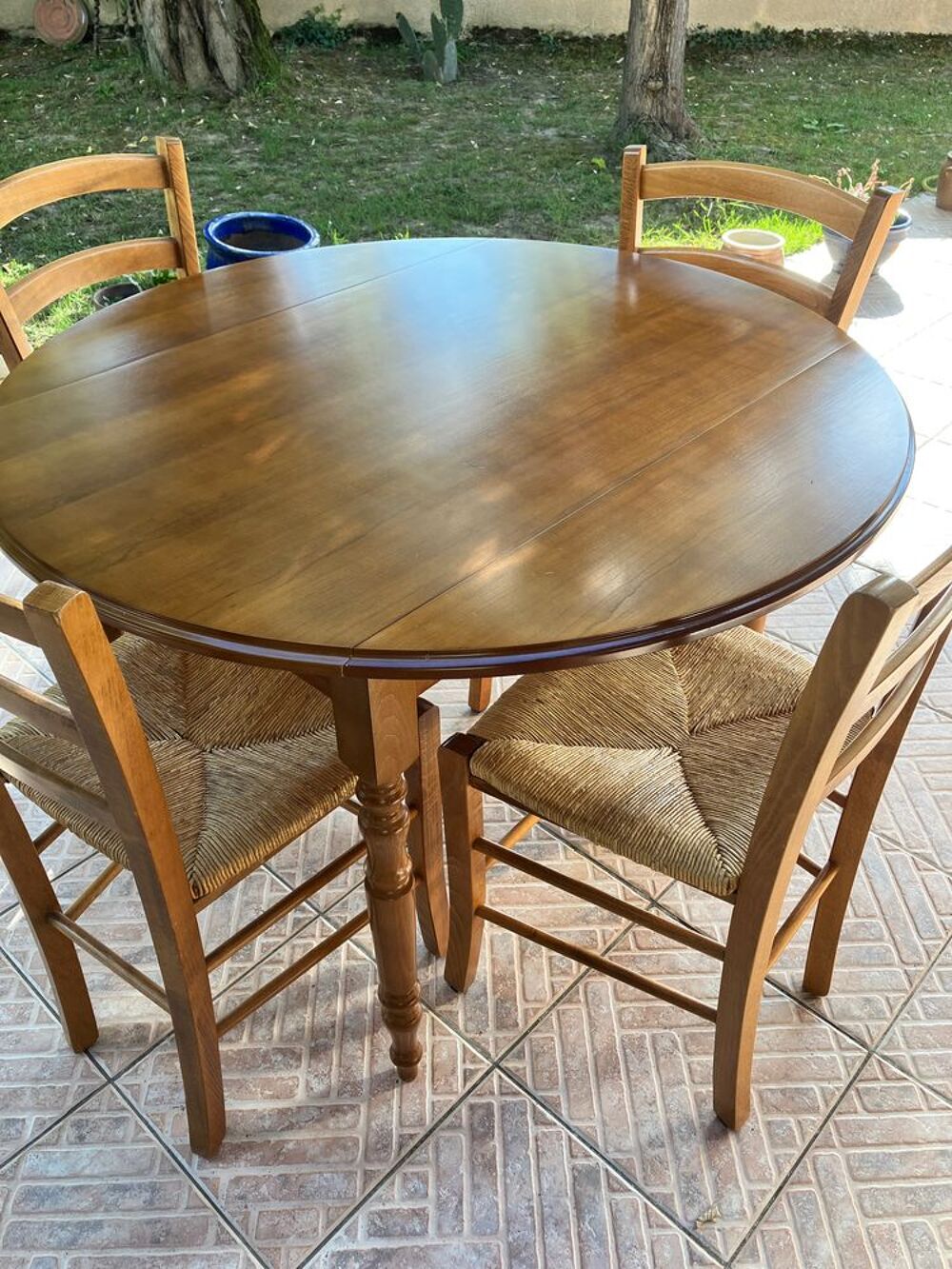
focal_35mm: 28
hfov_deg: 49.8
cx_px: 476
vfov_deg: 63.4
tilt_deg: -36.0
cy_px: 634
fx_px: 1027
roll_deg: -1.1
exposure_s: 1/159
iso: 40
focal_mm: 3.99
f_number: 1.8
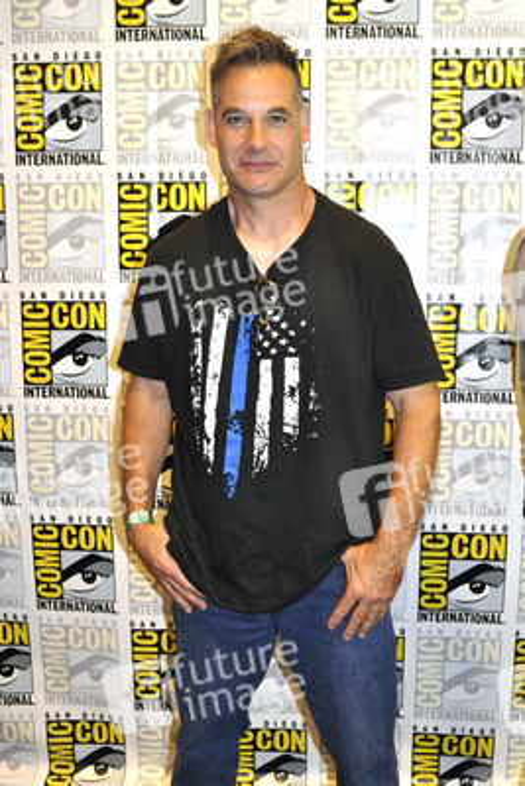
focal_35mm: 36
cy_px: 393
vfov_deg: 53.1
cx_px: 262
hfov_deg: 36.9
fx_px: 787
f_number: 4.5
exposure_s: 1/60
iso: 1000
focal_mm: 24
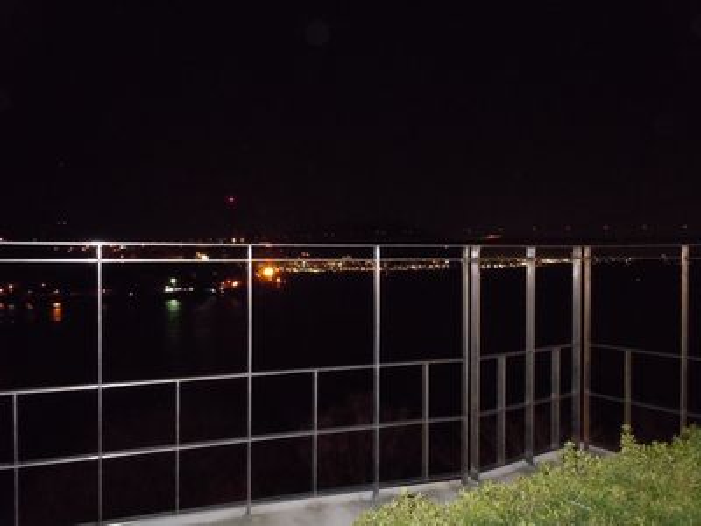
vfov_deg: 49.7
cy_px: 263
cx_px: 350
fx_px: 567
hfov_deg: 63.4
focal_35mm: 28
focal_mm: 5
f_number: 3.7
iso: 800
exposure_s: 1/2
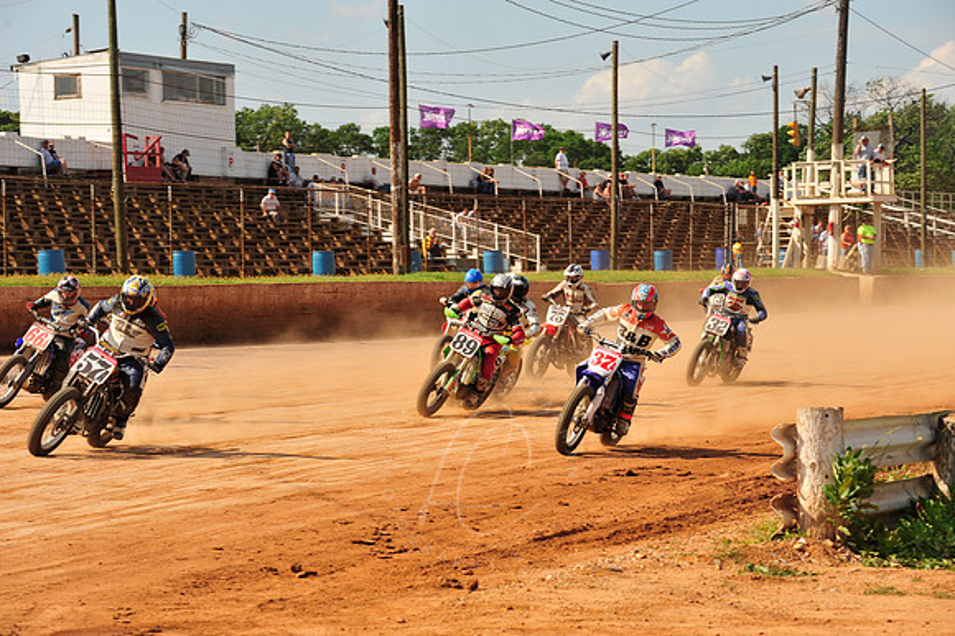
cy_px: 318
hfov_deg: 17.1
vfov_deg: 11.4
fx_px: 3181
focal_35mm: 120
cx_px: 478
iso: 200
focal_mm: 120
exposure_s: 1/400
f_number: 9
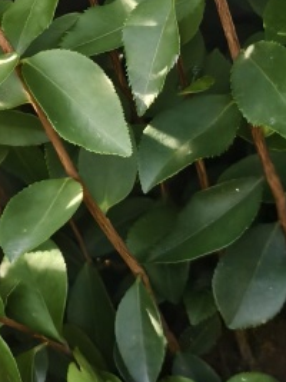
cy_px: -115
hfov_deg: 16.0
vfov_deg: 19.6
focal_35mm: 92
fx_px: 1014
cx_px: 92
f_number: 1.57
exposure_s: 1/1639
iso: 71
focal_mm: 5.6
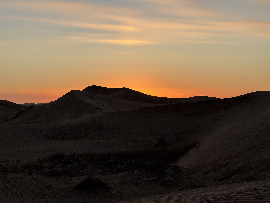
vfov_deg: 19.1
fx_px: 601
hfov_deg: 25.3
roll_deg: -0.3
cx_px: 135
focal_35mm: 77
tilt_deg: -0.2
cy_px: 102
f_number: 2.8
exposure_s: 1/713
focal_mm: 9
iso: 25
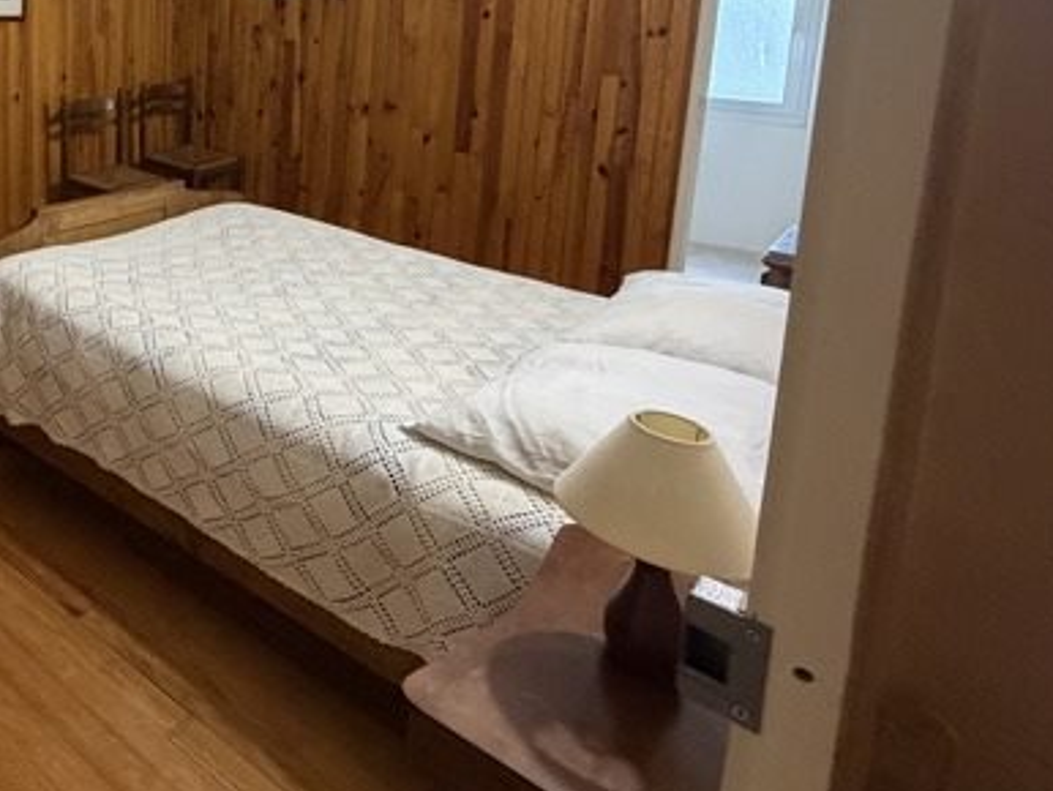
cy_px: 98
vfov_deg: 44.5
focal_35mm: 29
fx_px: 883
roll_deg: -1.1
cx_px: 41
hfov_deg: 51.6
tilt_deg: -7.3
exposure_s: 1/50
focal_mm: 2.22
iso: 500
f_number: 2.2
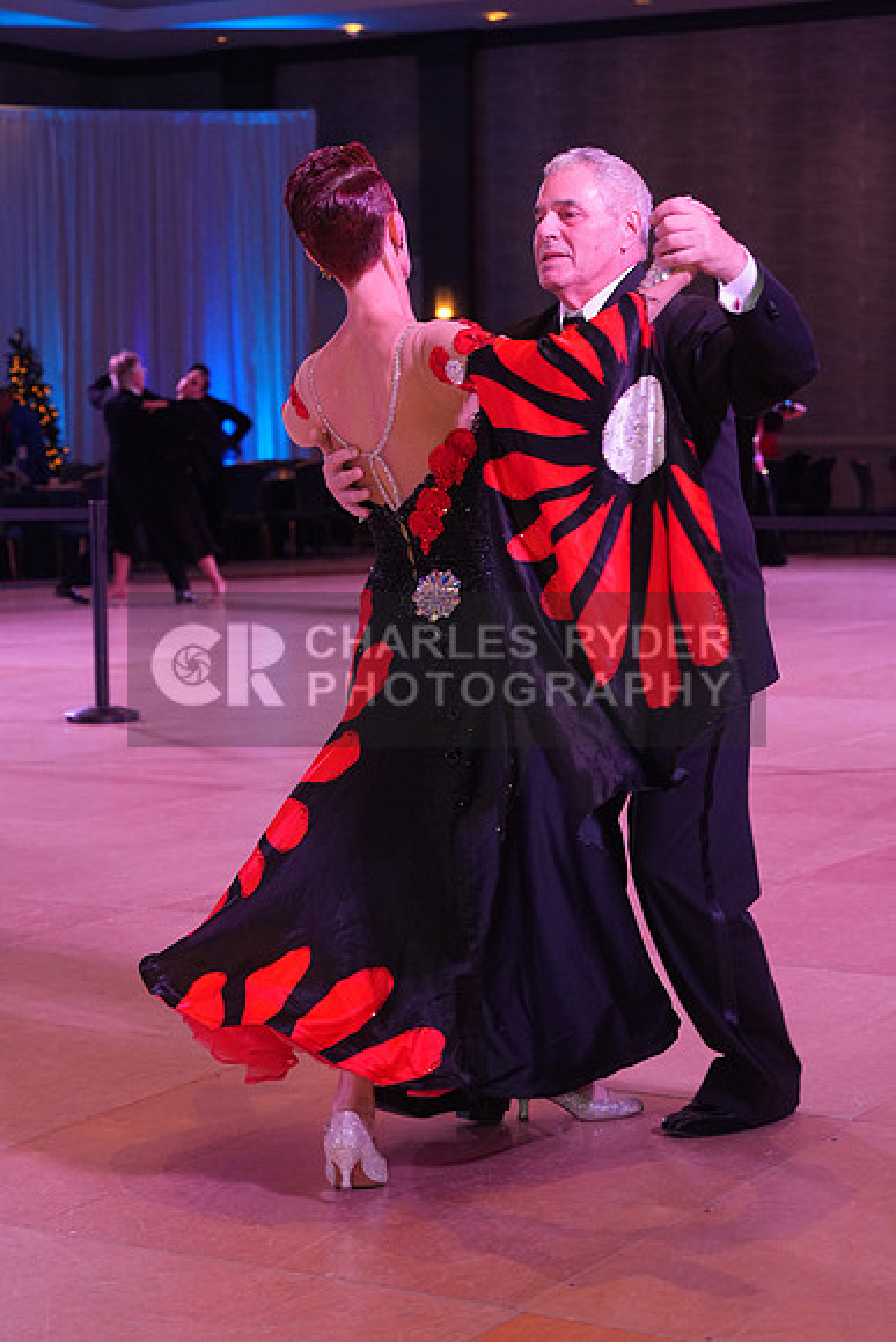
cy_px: 671
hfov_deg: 18.2
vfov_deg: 27.0
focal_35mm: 75
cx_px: 448
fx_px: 2798
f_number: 5.6
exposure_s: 1/250
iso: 2000
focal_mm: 75
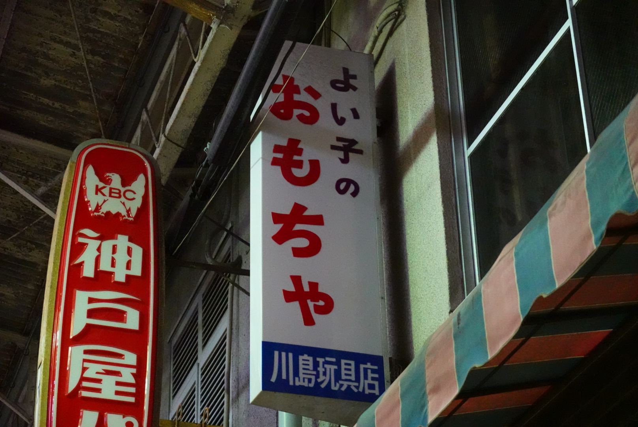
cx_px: 319
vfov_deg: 16.1
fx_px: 1507
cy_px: 214
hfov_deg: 23.9
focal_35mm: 85
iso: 6400
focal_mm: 31.46
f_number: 4
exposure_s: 1/100
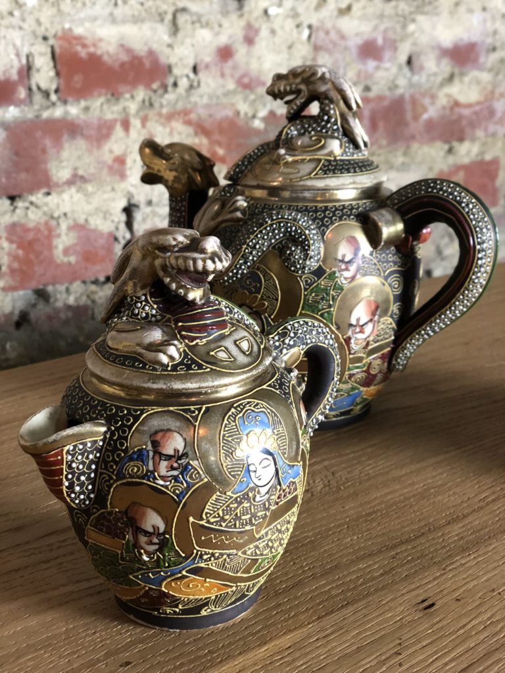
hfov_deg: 28.0
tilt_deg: -16.4
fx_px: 1011
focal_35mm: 52
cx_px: 252
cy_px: 336
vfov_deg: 36.8
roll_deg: +0.9
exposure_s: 1/17
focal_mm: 6
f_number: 2.4
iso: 160
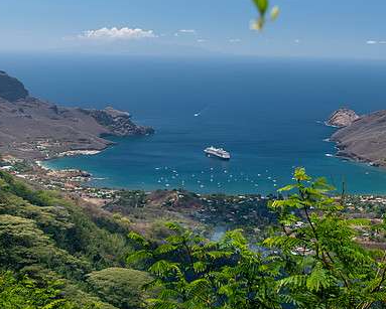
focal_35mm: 71
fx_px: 812
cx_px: 179
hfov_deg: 26.7
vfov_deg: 21.6
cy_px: 127
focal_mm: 50
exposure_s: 1/200
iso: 125
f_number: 8
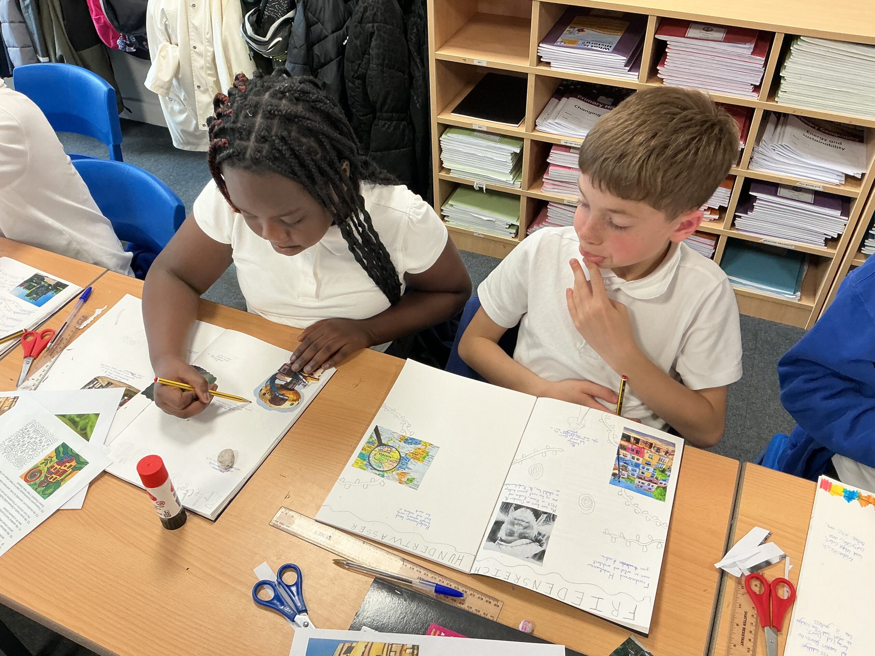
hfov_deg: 61.7
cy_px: 328
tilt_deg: -42.5
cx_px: 438
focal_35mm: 29
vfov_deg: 48.2
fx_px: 733
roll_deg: +1.8
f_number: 1.8
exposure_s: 1/60
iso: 80
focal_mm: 3
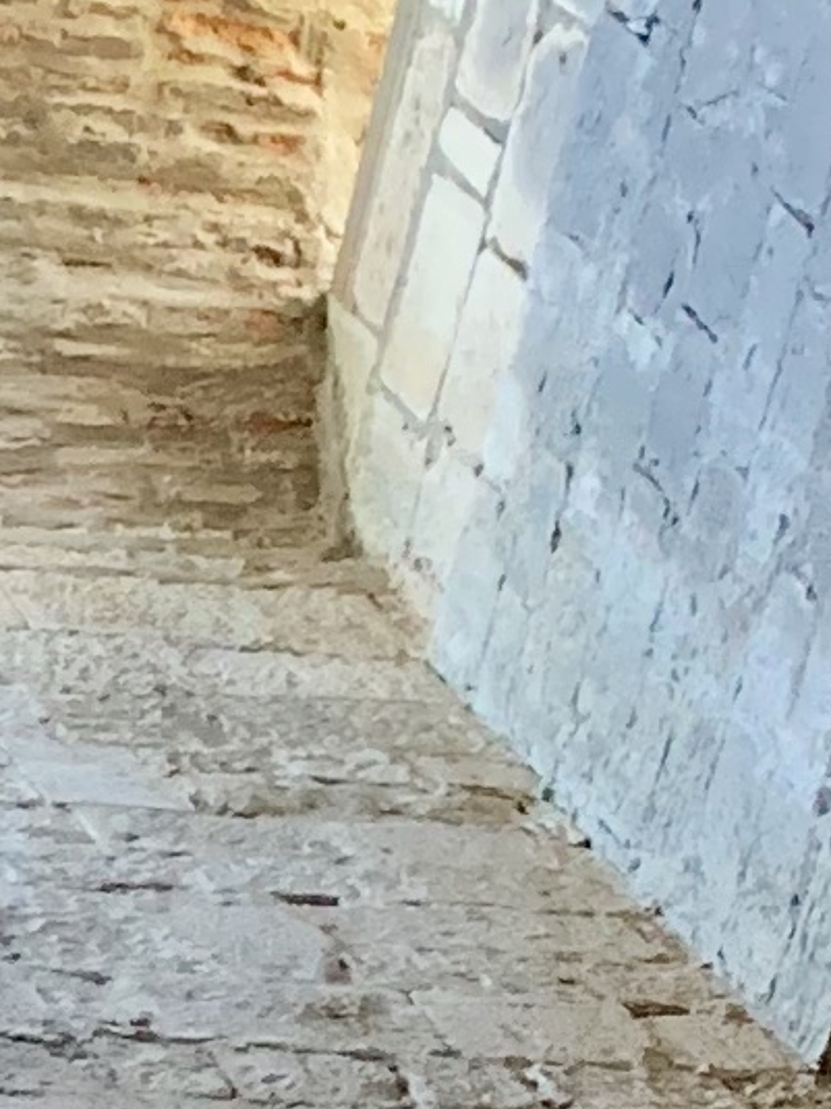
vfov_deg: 9.8
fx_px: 6276
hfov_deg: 6.9
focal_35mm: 196
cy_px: 1602
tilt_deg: +61.6
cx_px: -1612
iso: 400
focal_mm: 4.25
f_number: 1.8
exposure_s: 1/55
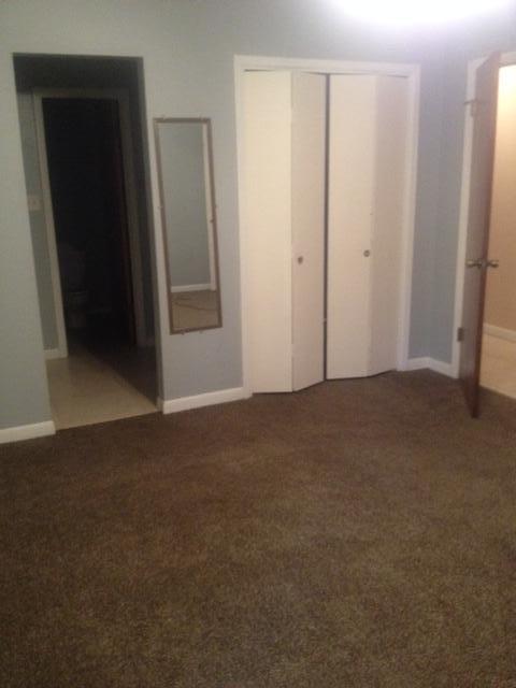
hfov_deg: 40.7
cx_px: 258
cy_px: 344
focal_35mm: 35
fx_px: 696
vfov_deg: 52.6
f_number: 2.4
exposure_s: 1/20
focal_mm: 4.28
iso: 400
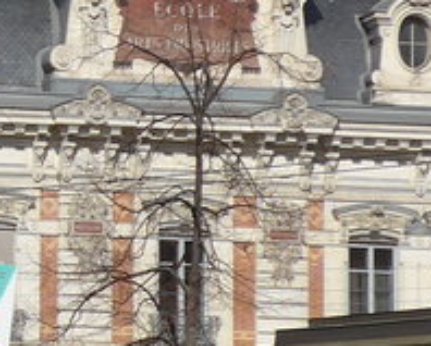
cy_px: 265
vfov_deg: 5.1
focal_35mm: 307
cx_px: -673
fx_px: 3922
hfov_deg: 6.0
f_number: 3.3
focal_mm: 10.7
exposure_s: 1/2000
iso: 80
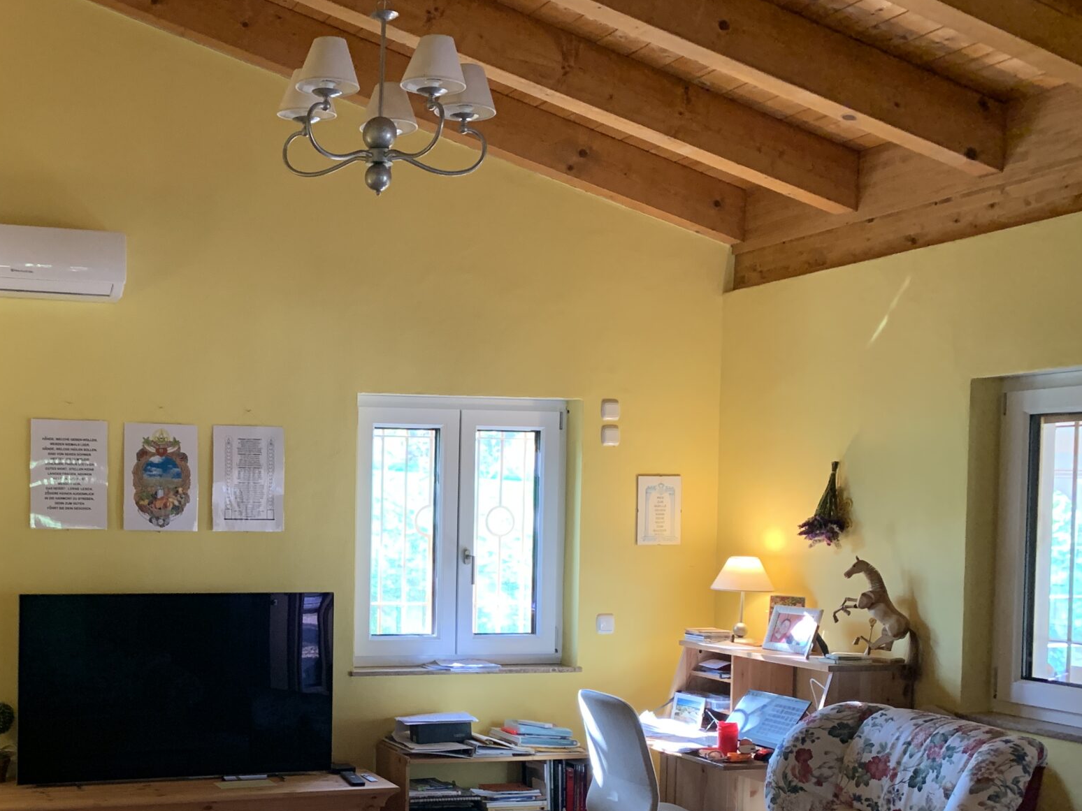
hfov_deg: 42.2
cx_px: 238
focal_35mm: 43
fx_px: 1344
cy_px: 563
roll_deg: -1.5
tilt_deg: -1.4
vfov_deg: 33.2
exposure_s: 1/60
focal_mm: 4.25
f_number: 1.8
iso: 320
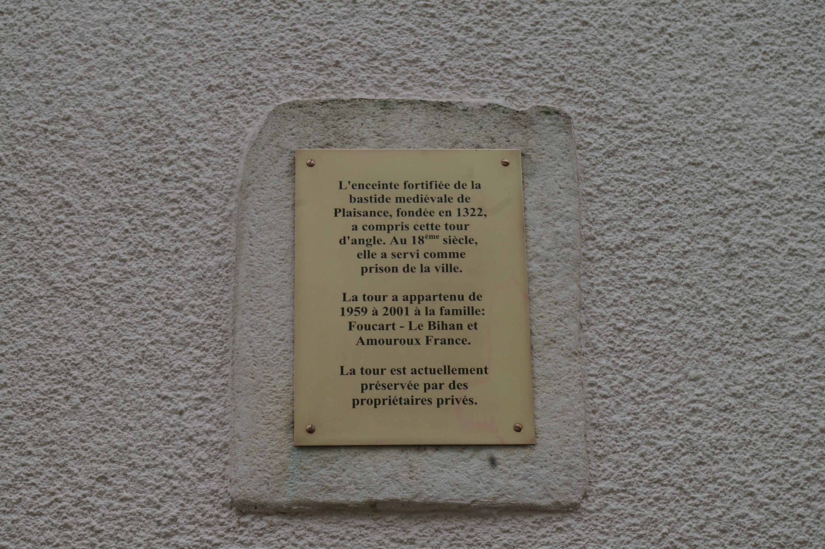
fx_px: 1889
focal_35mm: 82
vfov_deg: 16.5
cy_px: 274
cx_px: 412
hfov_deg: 24.6
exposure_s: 1/180
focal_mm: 55
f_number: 11
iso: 400
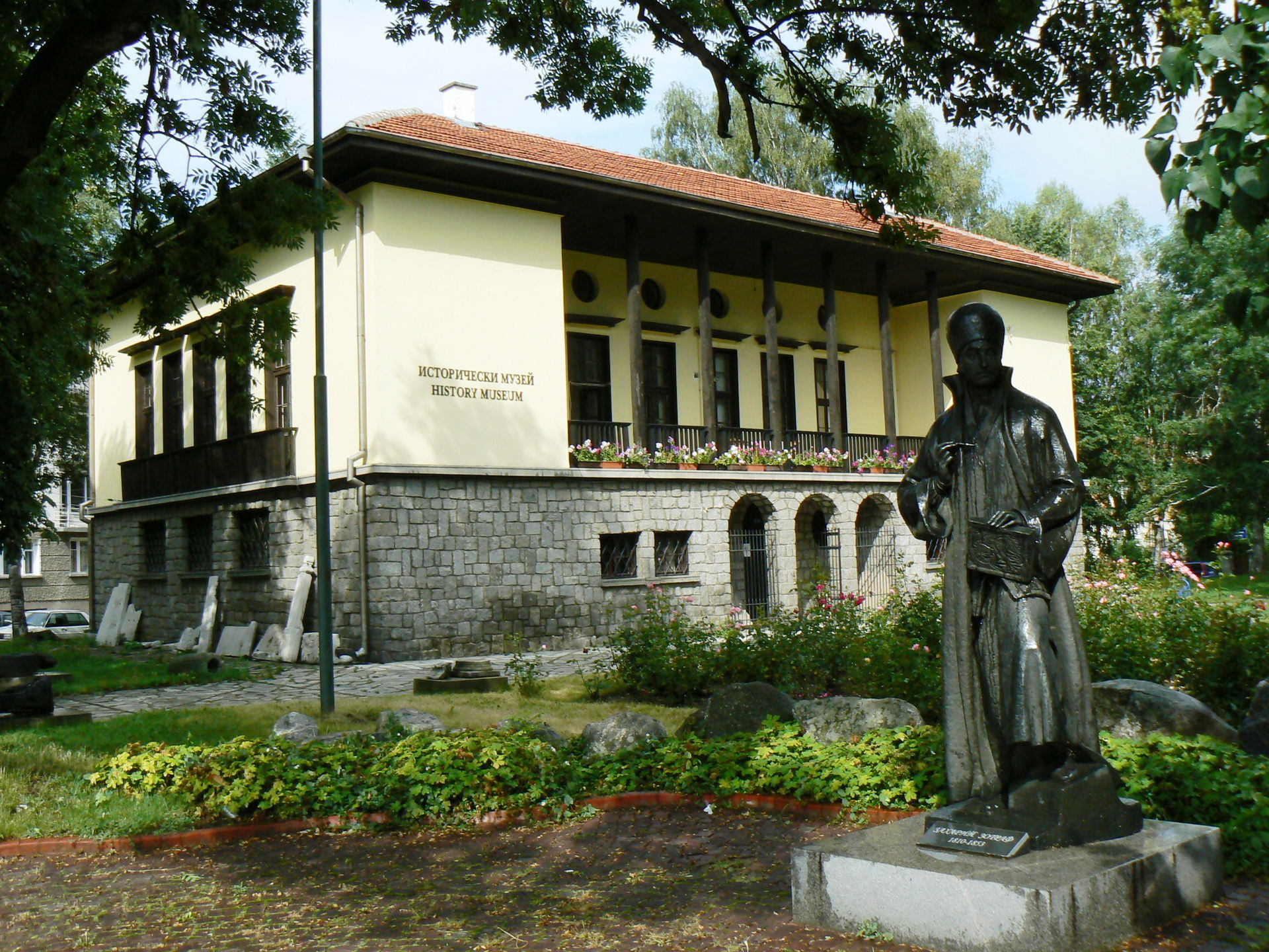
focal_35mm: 36
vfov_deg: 39.7
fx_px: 1320
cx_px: 634
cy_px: 476
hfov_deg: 51.4
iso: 100
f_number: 5.6
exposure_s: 1/320
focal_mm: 6
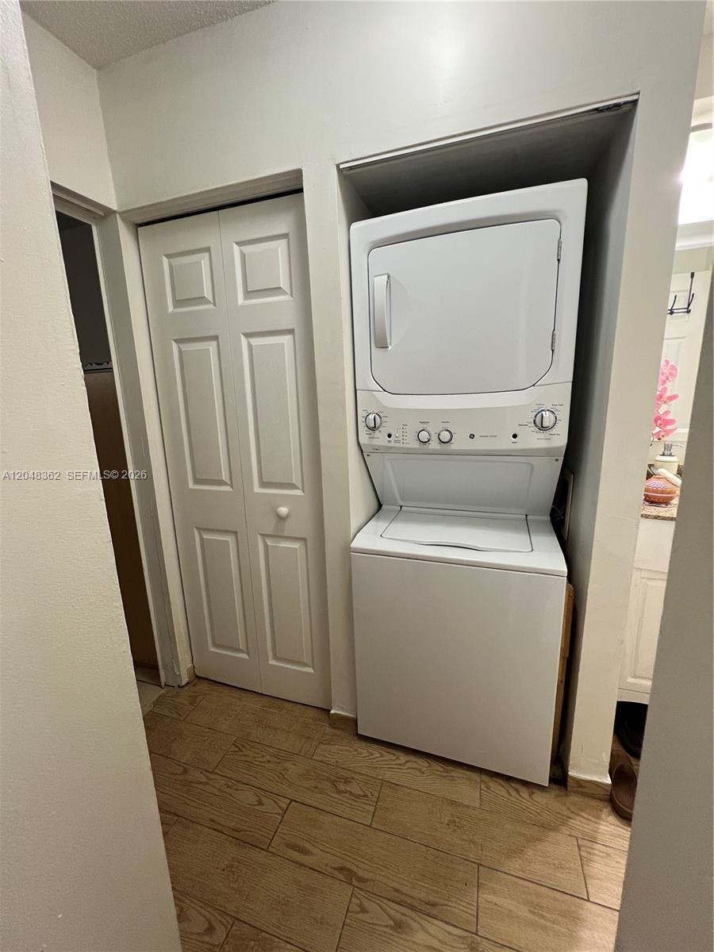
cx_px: 357
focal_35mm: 13
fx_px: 358
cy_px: 476
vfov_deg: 106.2
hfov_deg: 89.9
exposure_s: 1/120
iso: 200
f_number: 1.8
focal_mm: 1.57
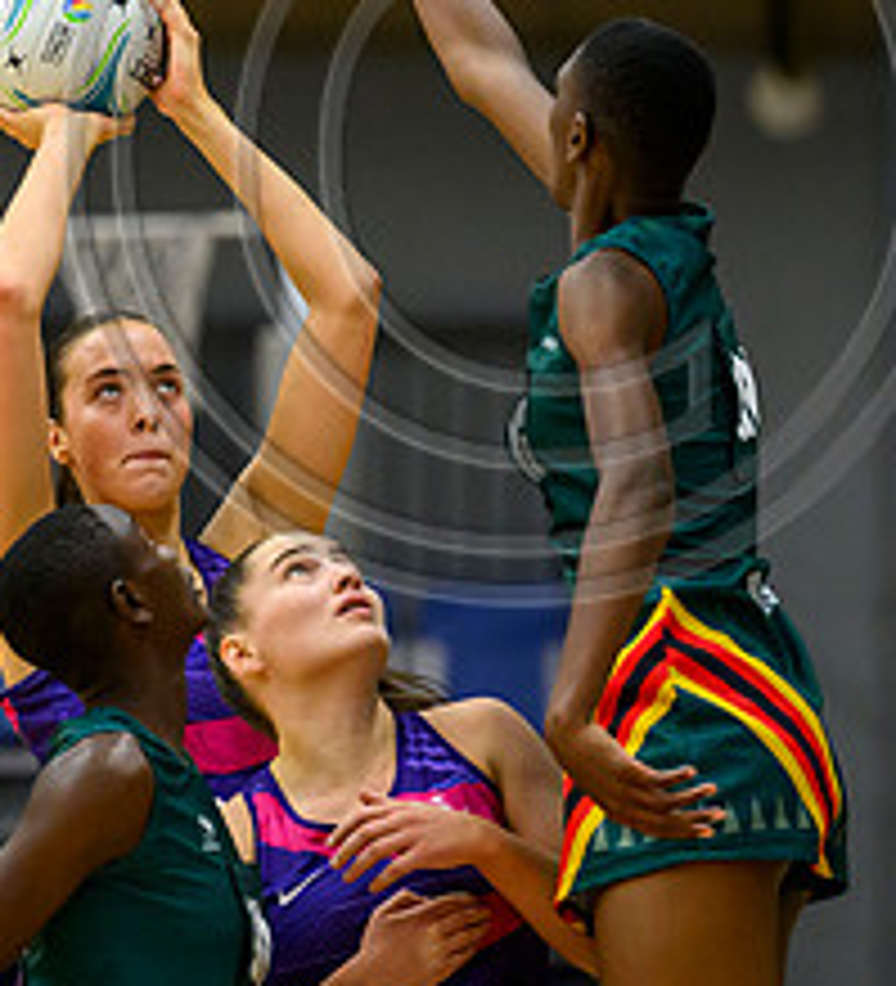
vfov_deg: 3.3
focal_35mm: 549
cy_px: 149
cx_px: 426
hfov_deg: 3.0
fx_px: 16904
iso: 4000
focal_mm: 200
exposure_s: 1/1000
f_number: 2.8
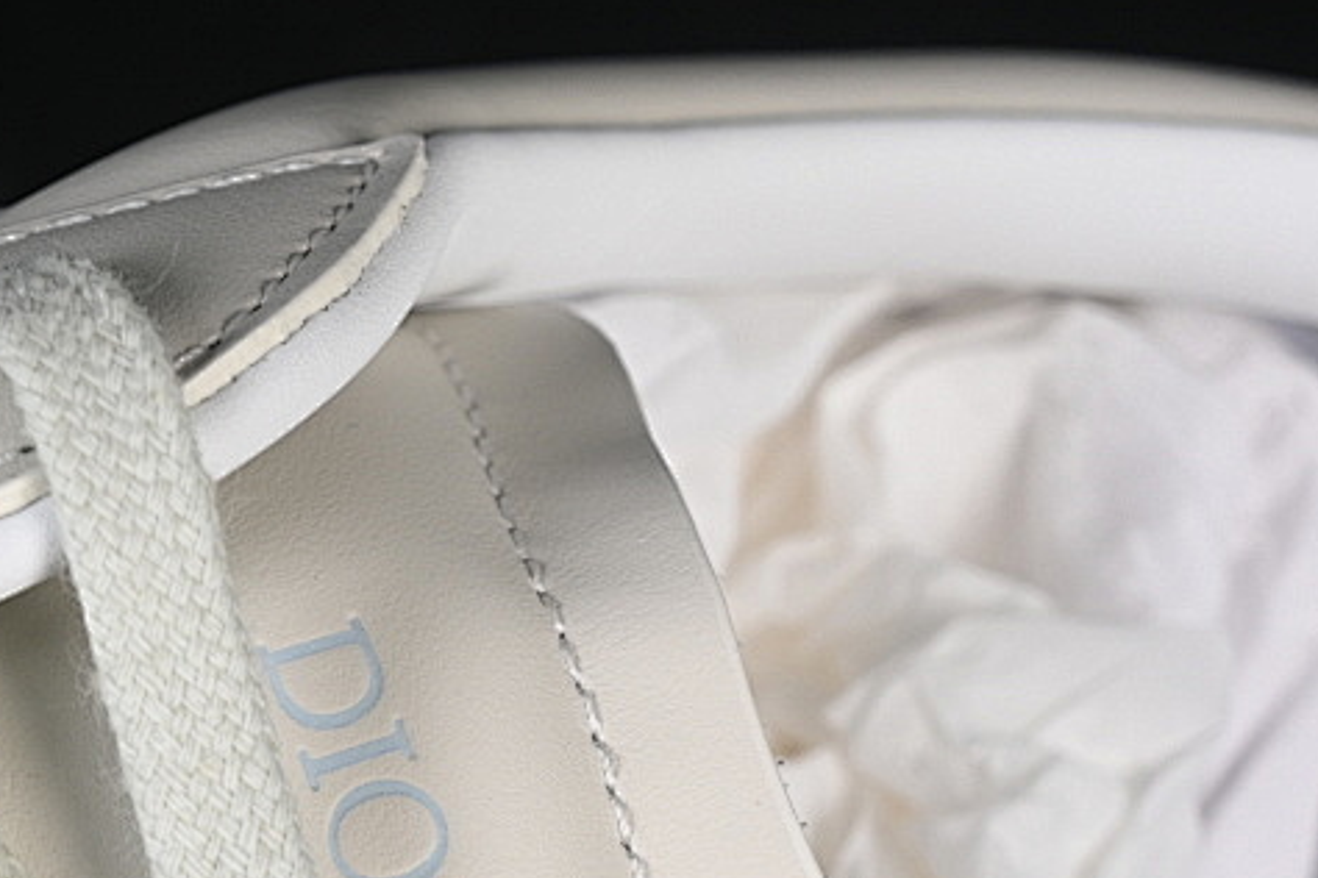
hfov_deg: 12.0
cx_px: 303
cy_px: 964
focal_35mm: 171
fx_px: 6260
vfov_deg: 8.0
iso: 160
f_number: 7.1
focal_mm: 50
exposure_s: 1/60
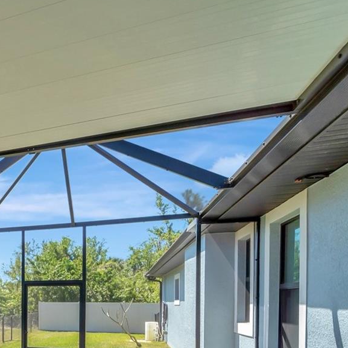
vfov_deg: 45.2
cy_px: 313
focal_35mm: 33
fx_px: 375
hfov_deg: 37.4
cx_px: -72
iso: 250
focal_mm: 14
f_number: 9
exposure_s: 1/200
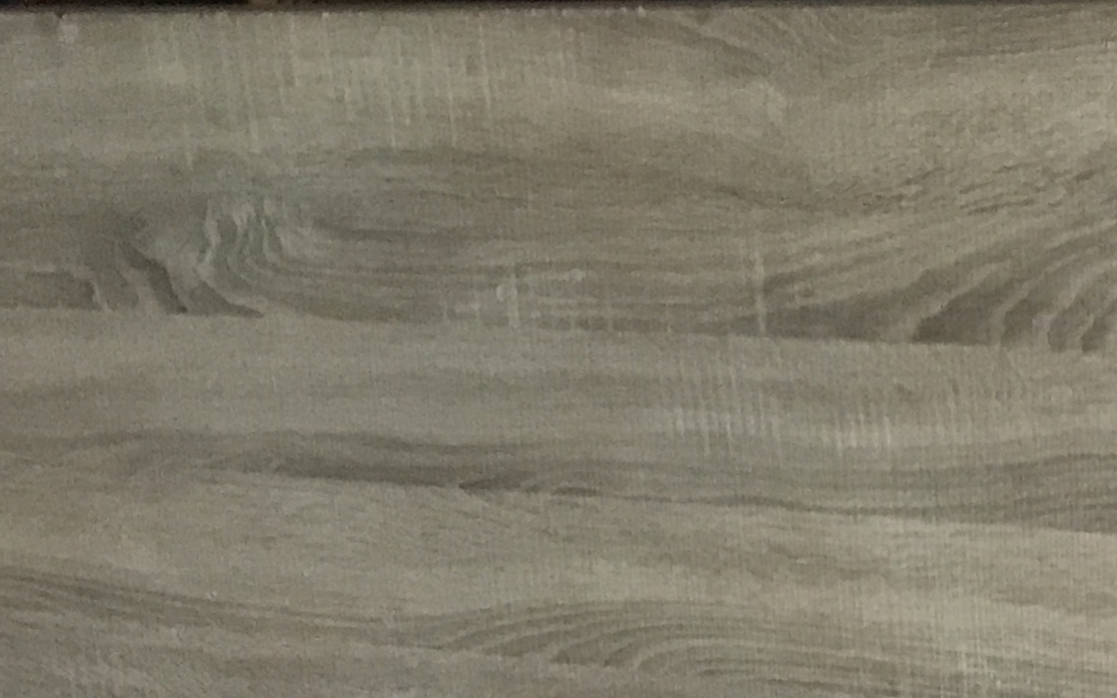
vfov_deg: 11.0
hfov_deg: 18.6
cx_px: 1291
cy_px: 1438
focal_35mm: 107
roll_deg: +3.8
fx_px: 3258
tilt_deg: -25.8
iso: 100
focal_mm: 3.99
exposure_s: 1/14
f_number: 1.8
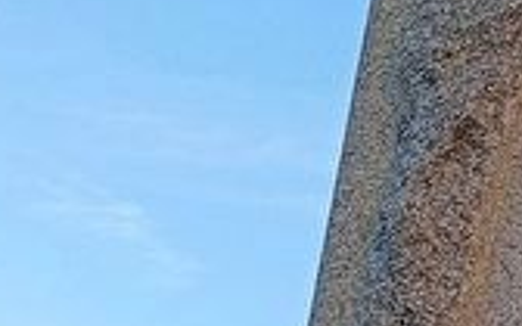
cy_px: 286
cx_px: 901
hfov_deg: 13.1
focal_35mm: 146
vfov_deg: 9.0
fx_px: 2077
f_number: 1.8
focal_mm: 4.27
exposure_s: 1/557
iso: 100
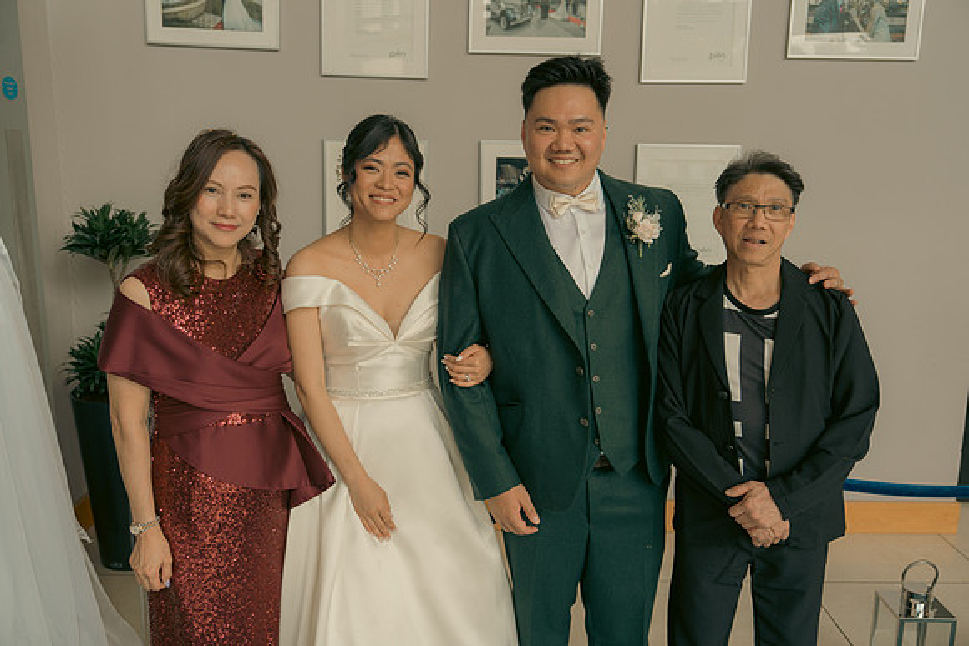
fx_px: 888
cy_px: 323
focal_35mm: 33
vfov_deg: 40.0
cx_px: 484
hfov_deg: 57.2
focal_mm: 33
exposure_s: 1/160
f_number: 3.5
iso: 200
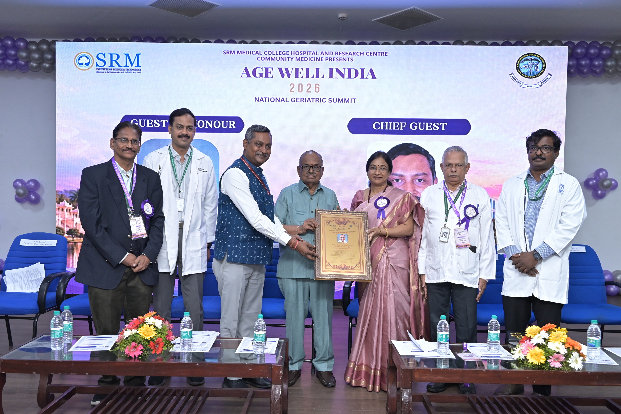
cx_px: 310
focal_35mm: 30
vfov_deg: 43.0
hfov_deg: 61.1
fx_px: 526
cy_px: 207
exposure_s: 1/125
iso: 1600
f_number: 5
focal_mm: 30.5
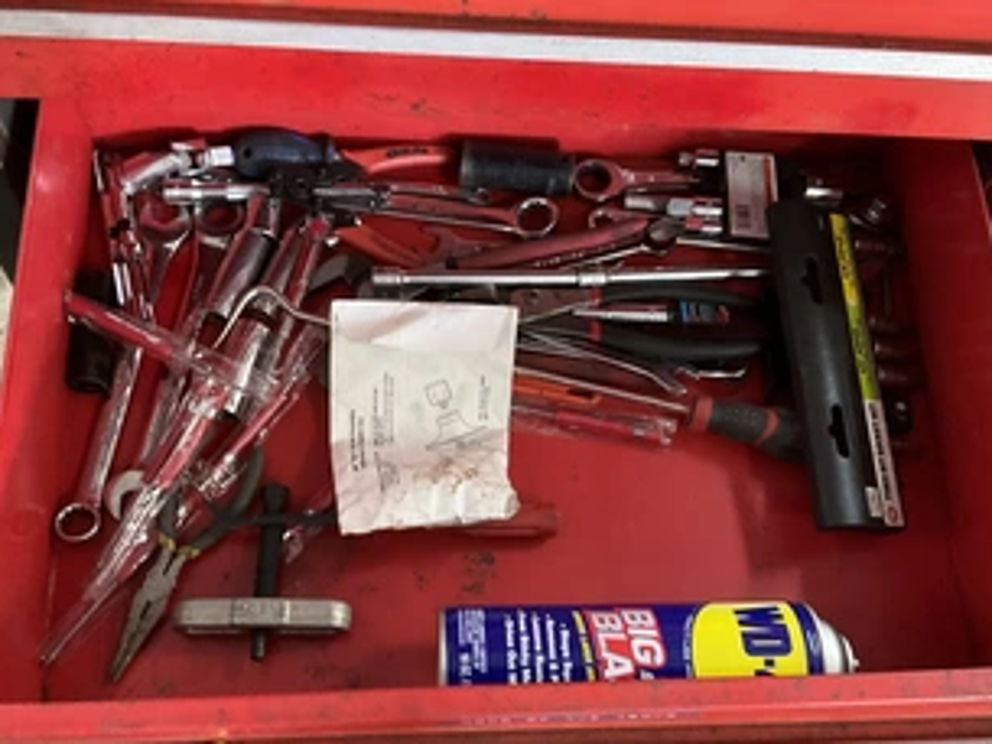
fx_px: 1089
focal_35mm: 38
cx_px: 478
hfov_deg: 48.9
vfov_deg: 37.7
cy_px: 429
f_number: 1.8
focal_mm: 3
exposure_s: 1/30
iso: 320
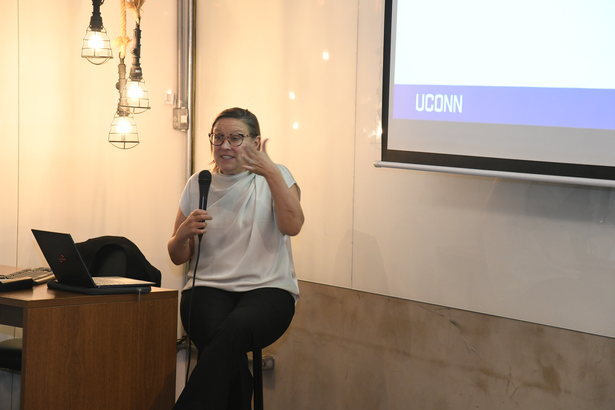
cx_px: 308
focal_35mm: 121
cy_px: 207
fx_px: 2067
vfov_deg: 11.3
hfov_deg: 16.9
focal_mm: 120
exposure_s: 1/80
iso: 4000
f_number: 7.1
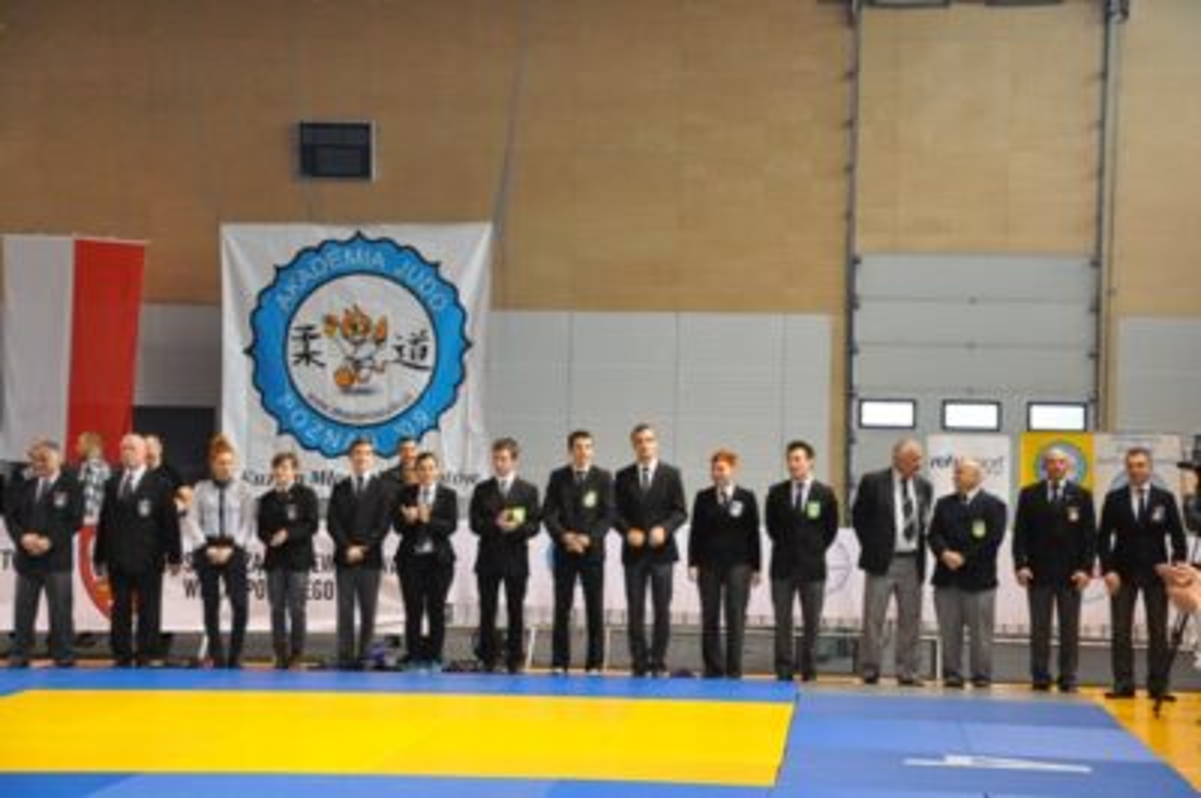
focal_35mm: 87
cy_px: 399
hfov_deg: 23.4
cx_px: 600
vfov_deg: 15.7
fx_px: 2900
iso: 2000
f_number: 5
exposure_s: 1/80
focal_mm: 58
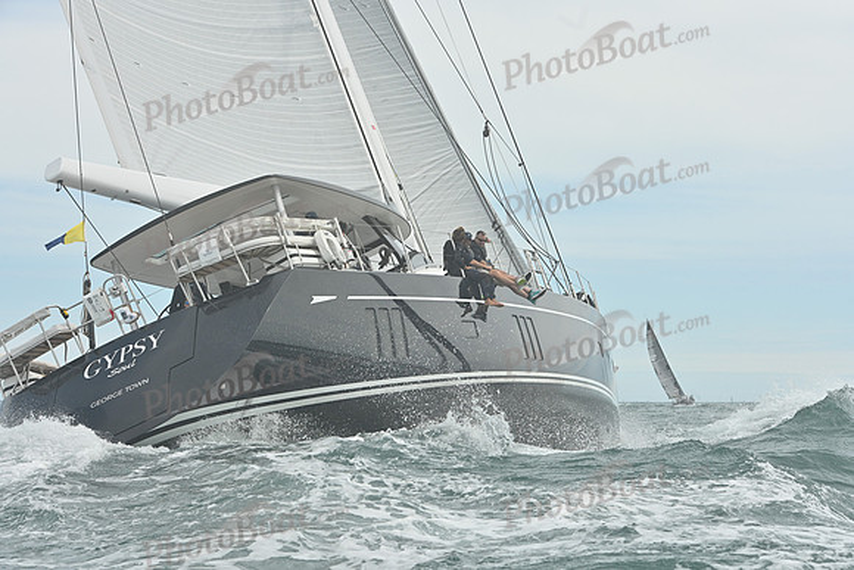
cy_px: 285
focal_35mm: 90
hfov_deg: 22.6
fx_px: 2135
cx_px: 427
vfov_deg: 15.2
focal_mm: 90
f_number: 8
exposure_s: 1/1250
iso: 320
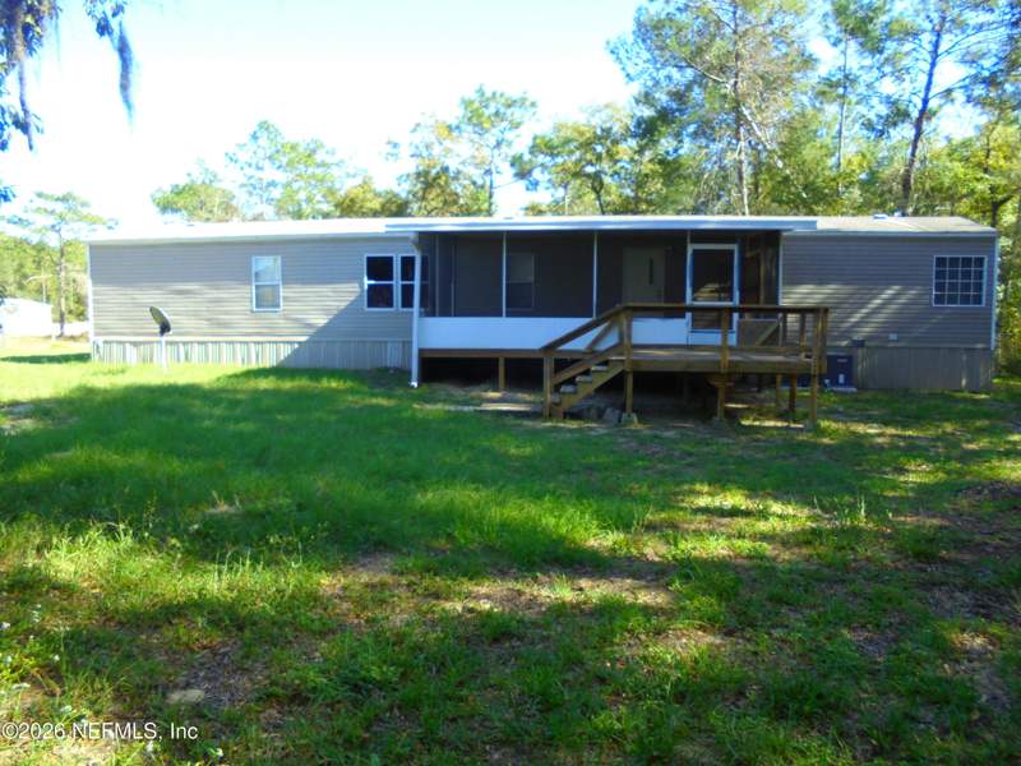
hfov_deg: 67.3
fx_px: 767
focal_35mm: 26
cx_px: 510
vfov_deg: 53.1
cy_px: 383
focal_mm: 4.6
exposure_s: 1/125
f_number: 3.5
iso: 100
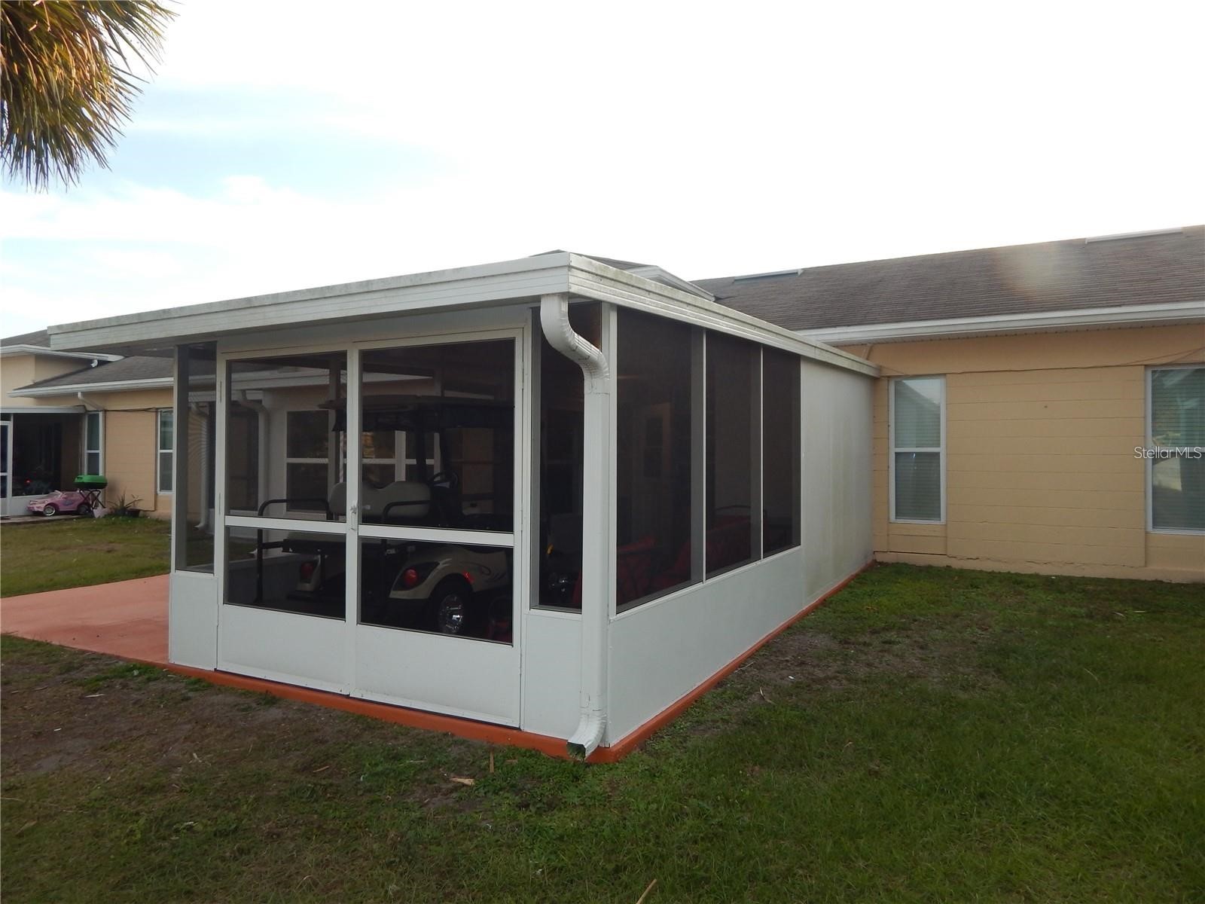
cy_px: 452
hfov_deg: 76.4
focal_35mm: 22
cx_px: 602
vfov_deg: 61.1
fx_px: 766
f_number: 3
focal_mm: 4
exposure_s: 1/320
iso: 125
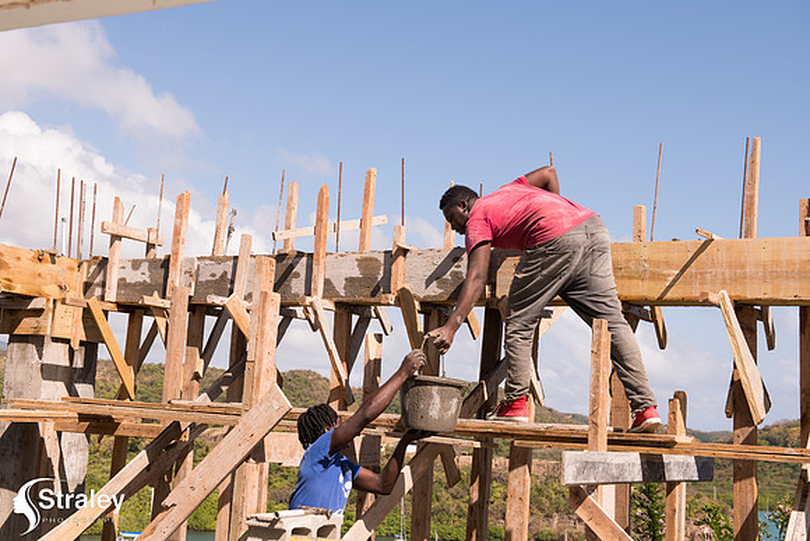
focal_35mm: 52
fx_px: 1170
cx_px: 405
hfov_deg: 38.2
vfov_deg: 26.0
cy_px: 270
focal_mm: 52
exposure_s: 1/160
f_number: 8
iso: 64
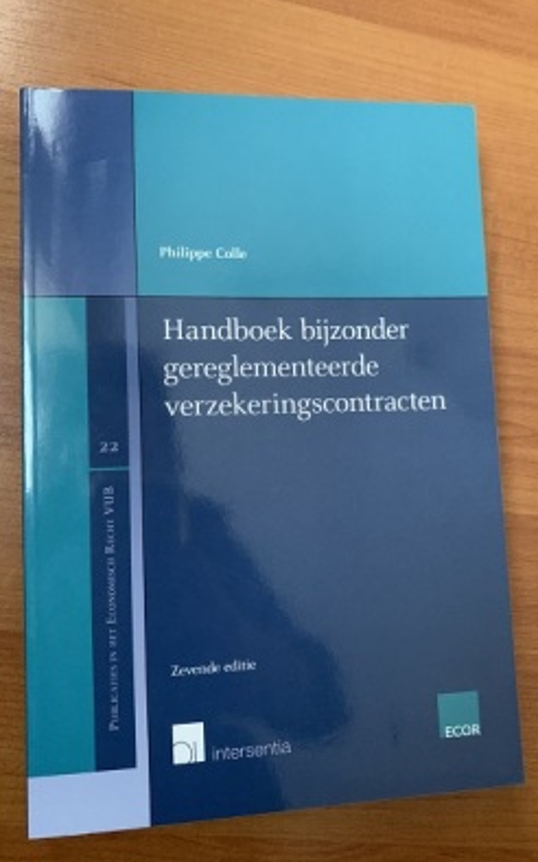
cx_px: 284
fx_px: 657
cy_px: 427
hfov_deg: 44.5
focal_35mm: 28
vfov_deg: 66.5
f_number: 1.8
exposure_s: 1/30
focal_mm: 4.25
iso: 400
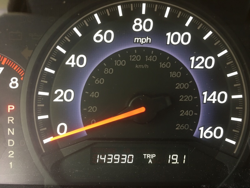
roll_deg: +2.1
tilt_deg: -22.8
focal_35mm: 29
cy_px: 94
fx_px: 209
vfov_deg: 48.2
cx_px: 125
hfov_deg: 61.7
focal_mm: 4.15
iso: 100
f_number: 2.2
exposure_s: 1/30
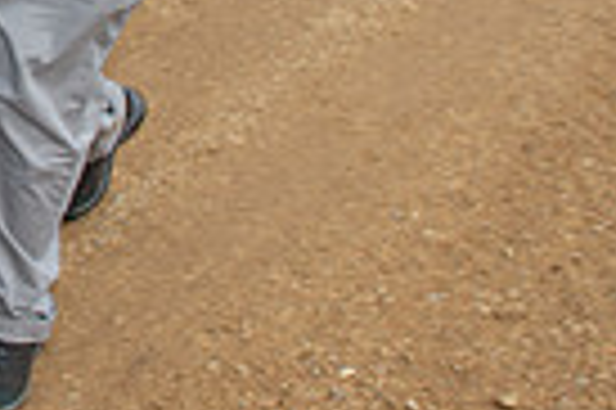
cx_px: -364
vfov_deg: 17.3
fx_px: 1231
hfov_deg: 22.1
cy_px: -171
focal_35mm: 72
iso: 125
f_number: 6.3
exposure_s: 1/125
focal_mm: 17
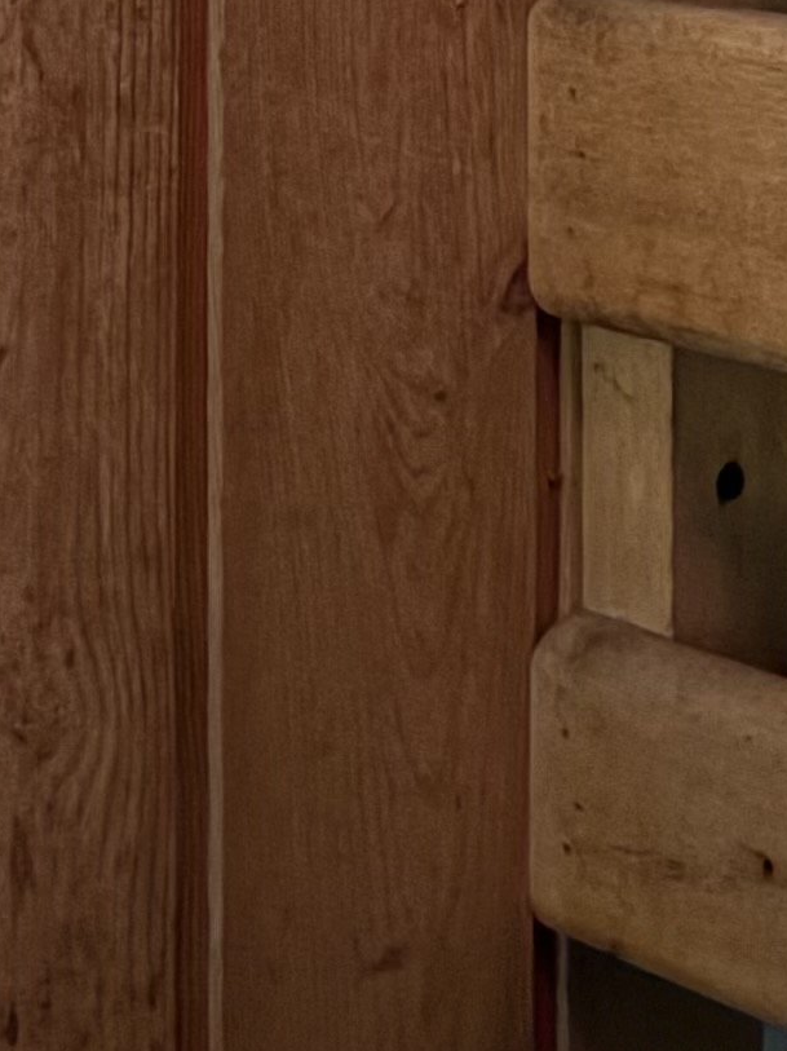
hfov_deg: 11.0
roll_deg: -0.4
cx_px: 1185
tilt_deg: -0.3
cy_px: -282
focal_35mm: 129
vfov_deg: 14.7
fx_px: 3914
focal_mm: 5.96
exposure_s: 1/9
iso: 1250
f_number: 1.6
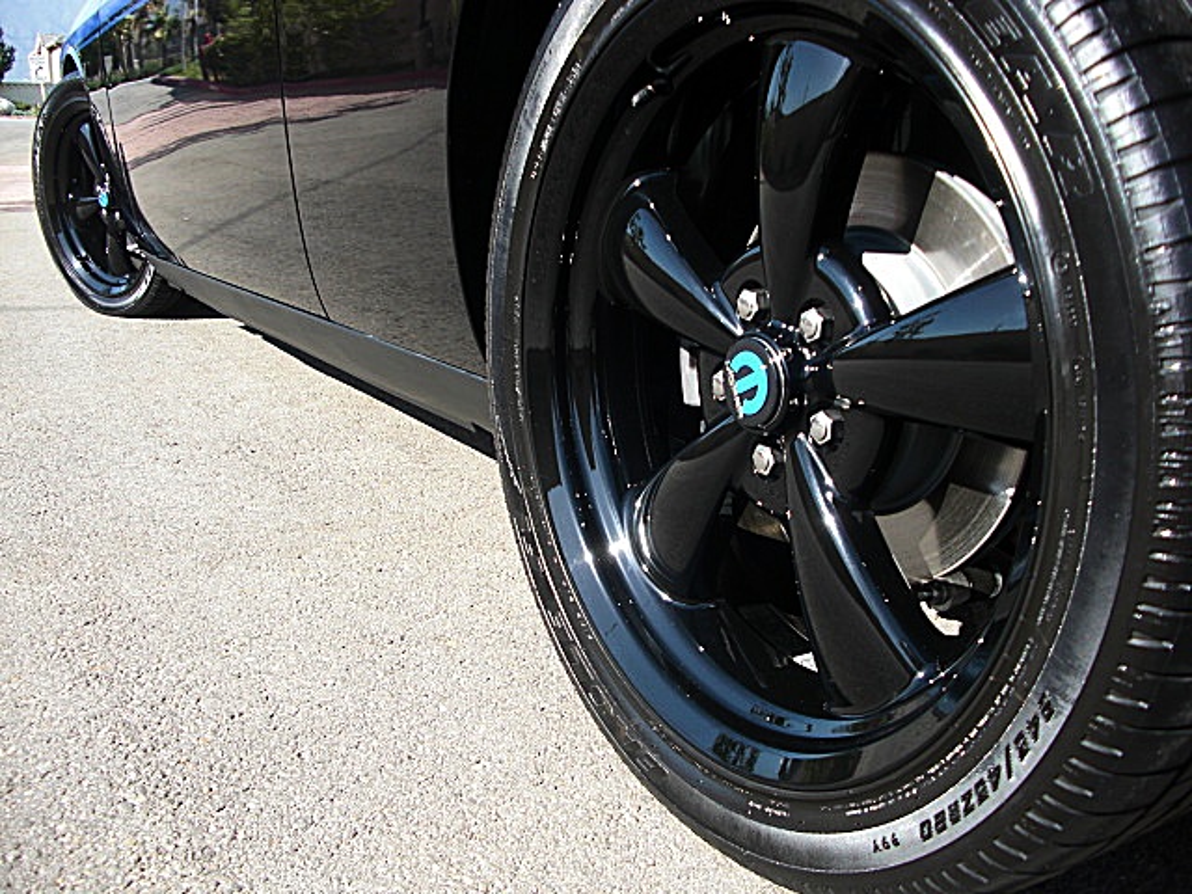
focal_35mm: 36
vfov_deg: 39.7
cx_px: 596
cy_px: 447
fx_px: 1240
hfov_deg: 51.4
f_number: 2.8
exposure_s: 1/250
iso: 50
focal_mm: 6.3
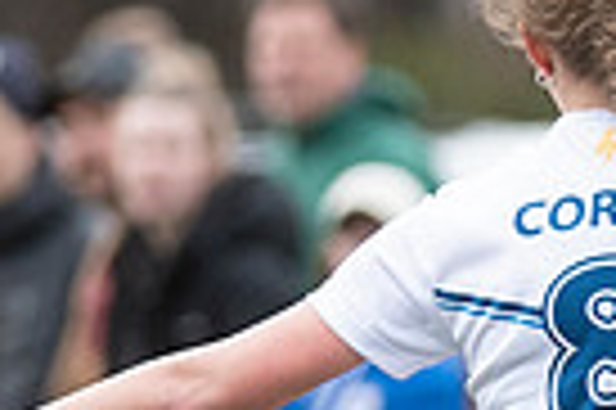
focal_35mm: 2685
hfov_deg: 0.8
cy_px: 352
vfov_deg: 0.5
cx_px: 727
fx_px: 45888
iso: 640
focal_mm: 270
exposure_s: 1/1250
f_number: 4
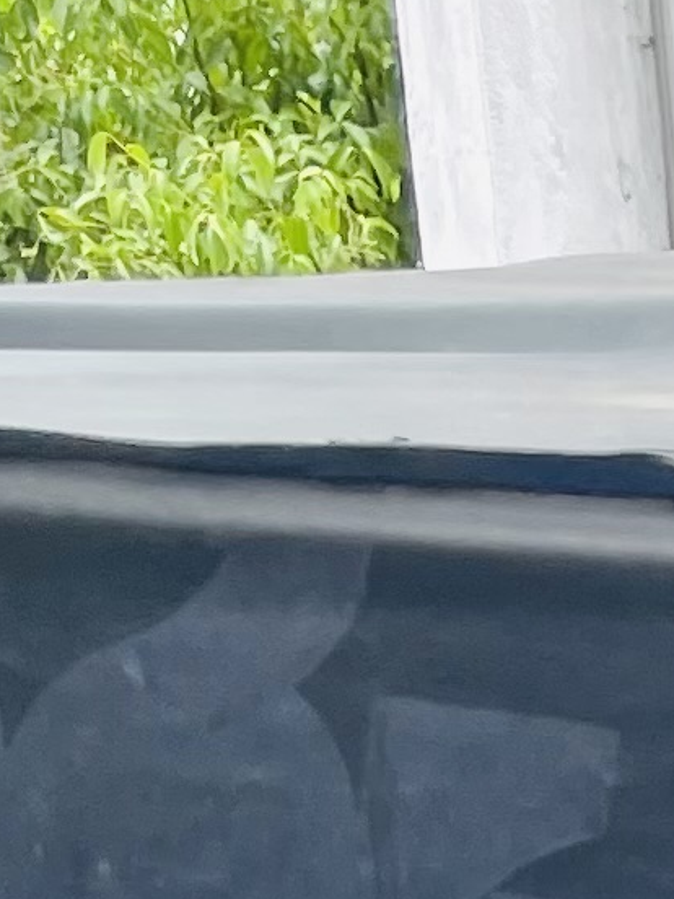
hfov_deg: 7.4
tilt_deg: -20.5
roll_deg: -0.2
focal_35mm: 190
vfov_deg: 8.5
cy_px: 2821
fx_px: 4933
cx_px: 1493
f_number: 1.6
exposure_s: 1/121
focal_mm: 4.2
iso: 40
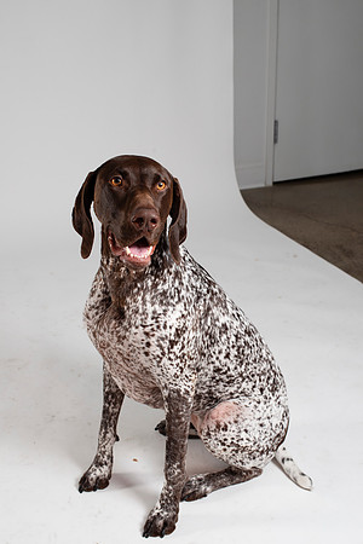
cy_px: 272
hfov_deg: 27.0
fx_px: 756
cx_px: 182
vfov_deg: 39.6
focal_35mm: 50
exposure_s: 1/200
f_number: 8
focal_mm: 50
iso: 250
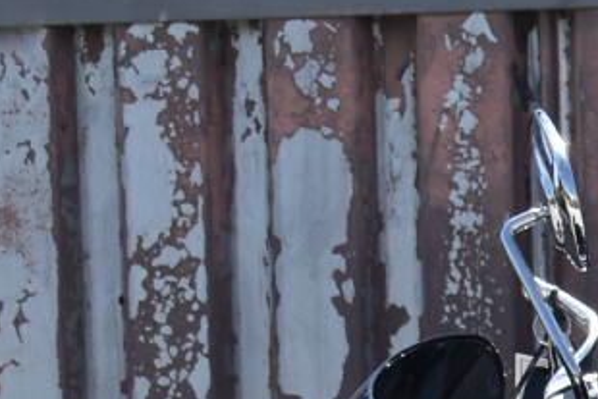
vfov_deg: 4.3
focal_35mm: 310
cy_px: 1244
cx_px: 1512
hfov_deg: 6.3
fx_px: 5152
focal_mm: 32
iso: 110
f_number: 8
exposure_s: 1/250
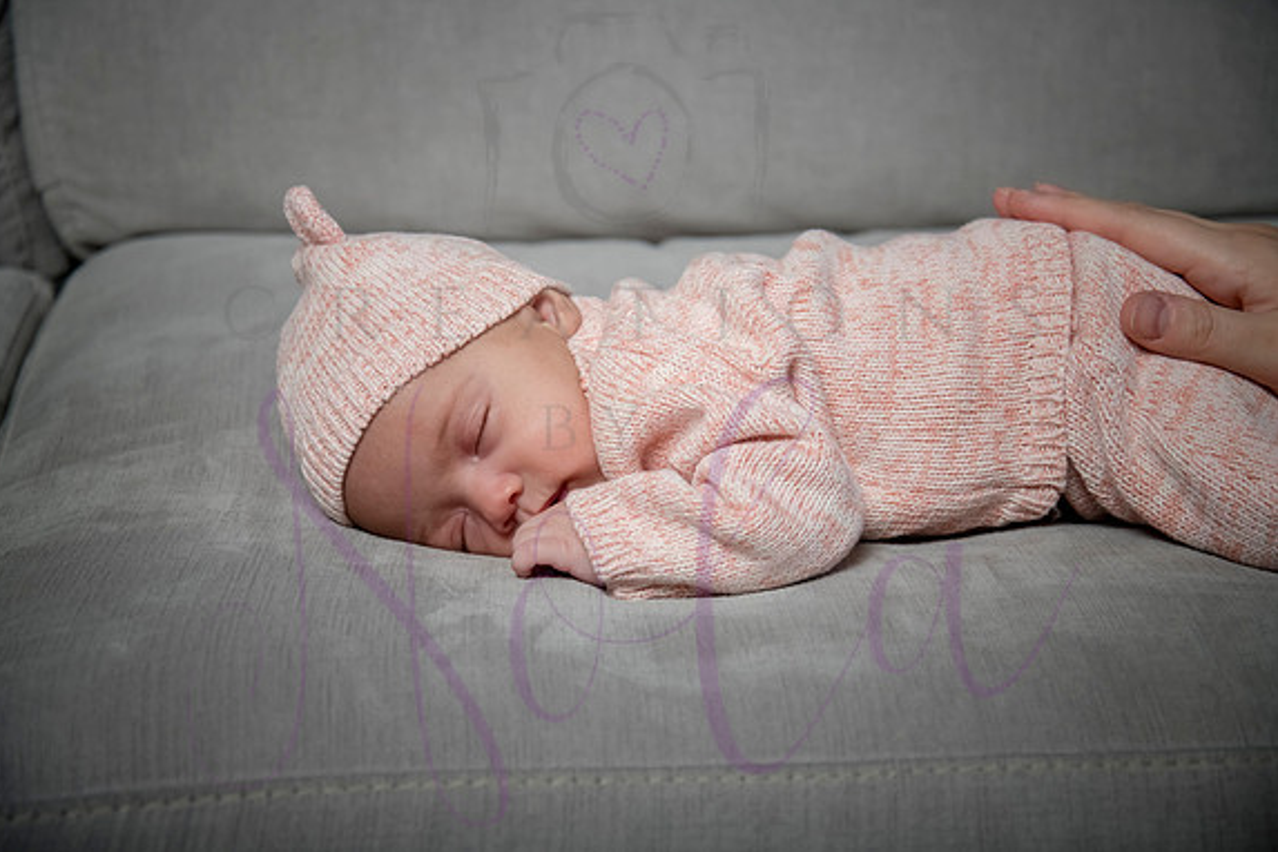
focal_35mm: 86
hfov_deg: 23.6
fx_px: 3053
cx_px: 633
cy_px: 423
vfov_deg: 15.9
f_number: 6.3
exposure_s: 1/200
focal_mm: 85
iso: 800
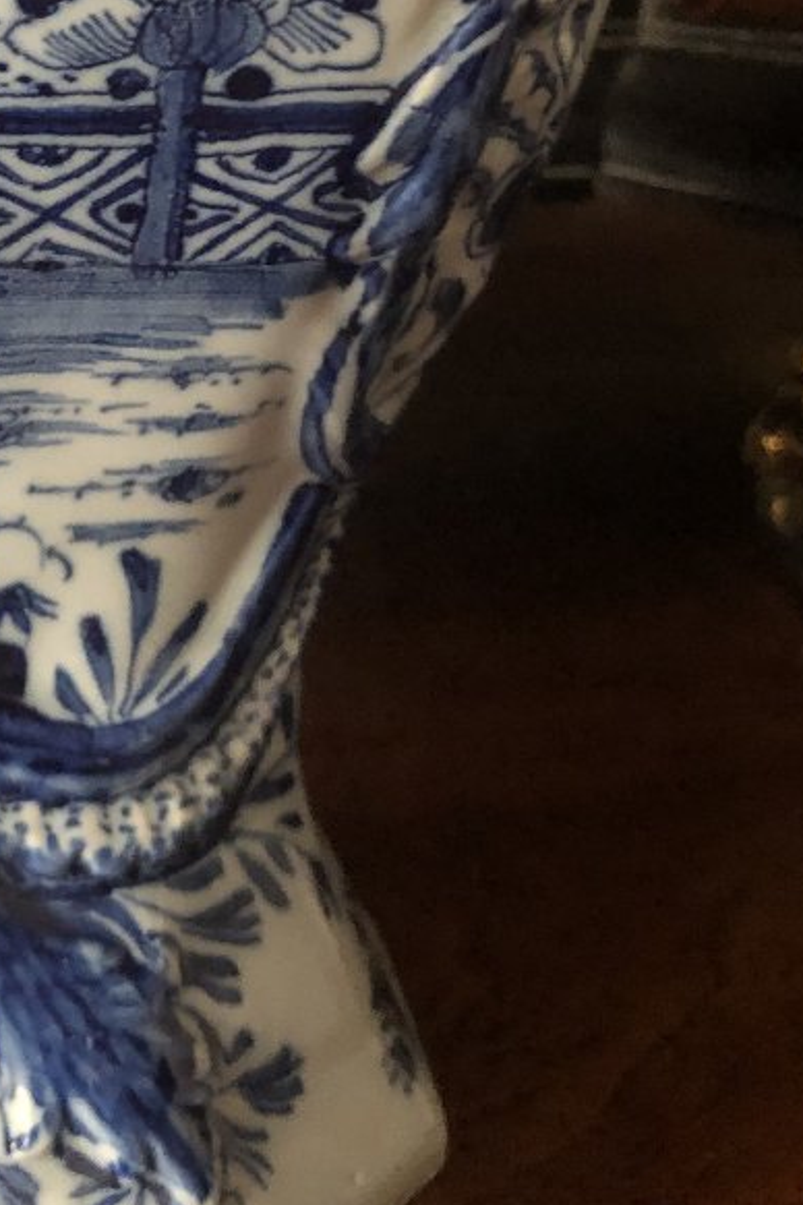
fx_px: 2007
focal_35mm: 60
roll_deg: -0.3
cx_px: 10
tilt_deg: -8.3
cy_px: 211
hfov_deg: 21.8
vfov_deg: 32.3
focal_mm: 4
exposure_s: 1/5
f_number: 1.8
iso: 100
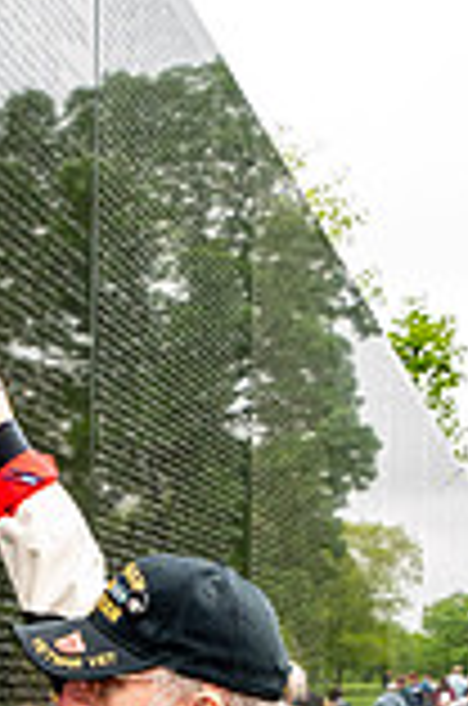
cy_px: 778
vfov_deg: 26.9
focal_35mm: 69
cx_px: 88
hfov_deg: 19.4
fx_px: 1351
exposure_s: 1/640
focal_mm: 24
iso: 1000
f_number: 8
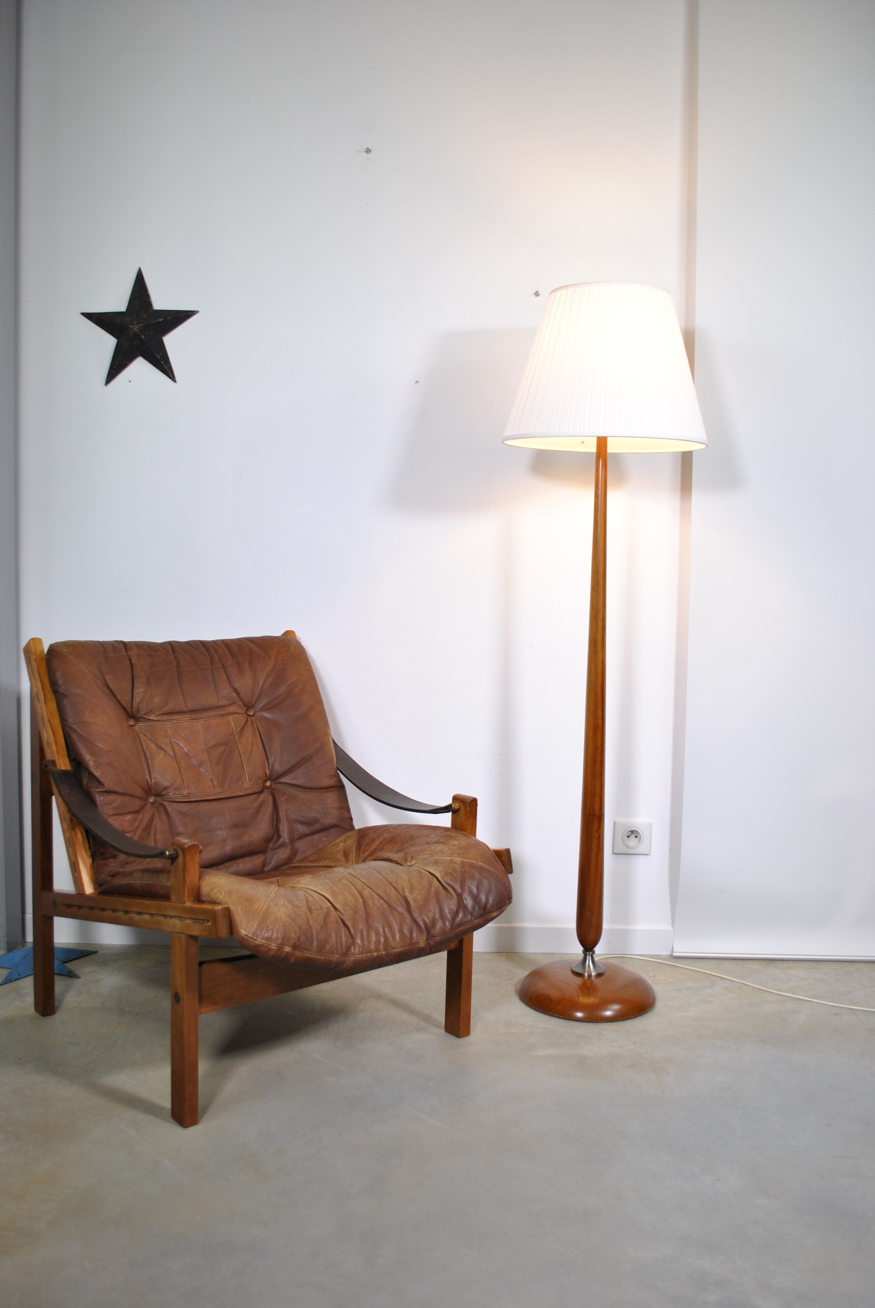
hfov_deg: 40.1
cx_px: 438
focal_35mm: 33
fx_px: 1200
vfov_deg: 57.2
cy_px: 654
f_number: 5
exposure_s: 1/30
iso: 200
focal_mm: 22
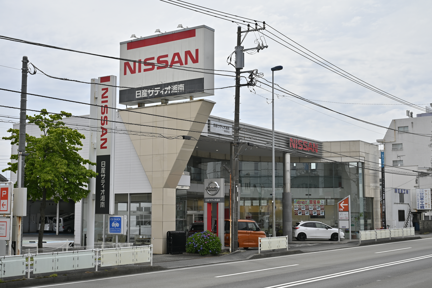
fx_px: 564
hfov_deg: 41.9
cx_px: 216
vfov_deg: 28.6
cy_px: 144
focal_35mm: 47
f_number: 11
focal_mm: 47
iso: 100
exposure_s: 1/250
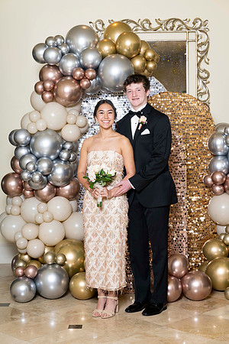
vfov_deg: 28.8
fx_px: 668
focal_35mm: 70
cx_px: 114
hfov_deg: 19.5
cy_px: 172
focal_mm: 70
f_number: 5.6
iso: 250
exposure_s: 1/200
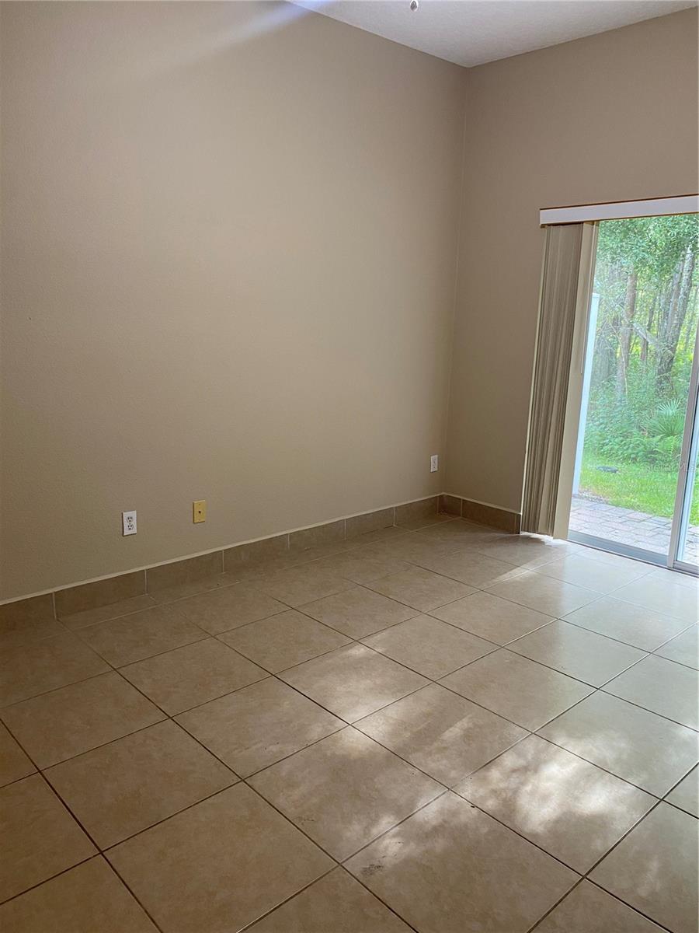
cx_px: 350
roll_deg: -0.7
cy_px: 466
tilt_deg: -12.8
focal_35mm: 26
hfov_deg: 53.1
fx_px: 700
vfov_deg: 67.3
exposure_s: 1/60
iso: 125
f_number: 1.8
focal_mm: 4.25
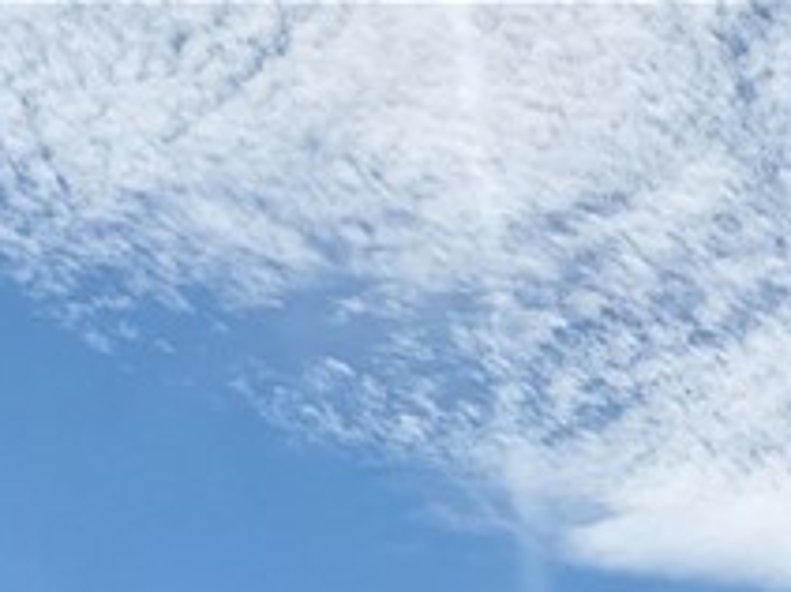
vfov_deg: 10.2
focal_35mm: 126
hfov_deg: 14.5
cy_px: 1435
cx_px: 1226
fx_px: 2878
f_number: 1.8
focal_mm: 5.4
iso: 40
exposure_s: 1/3059
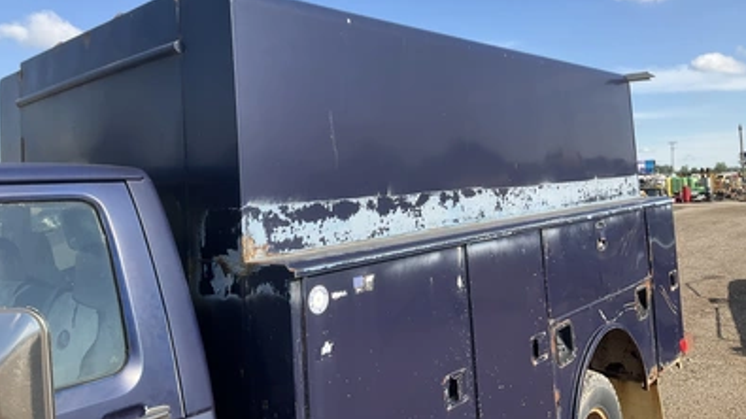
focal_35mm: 32
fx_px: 633
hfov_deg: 61.0
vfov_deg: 36.4
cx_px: 370
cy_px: 147
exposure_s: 1/997
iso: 25
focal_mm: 3
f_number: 1.8
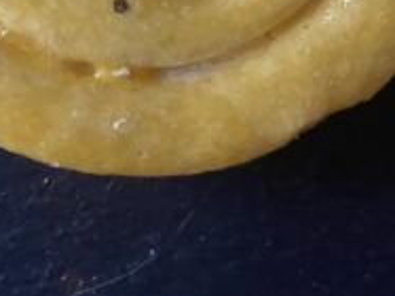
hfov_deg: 22.0
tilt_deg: -85.1
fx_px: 1015
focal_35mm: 89
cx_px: 189
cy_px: -192
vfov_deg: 15.0
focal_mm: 4.25
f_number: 1.8
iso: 640
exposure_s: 1/25
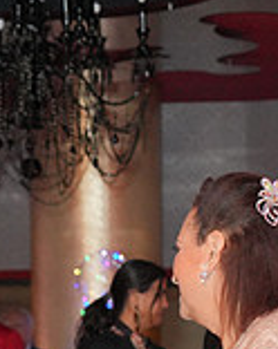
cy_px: 584
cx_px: -6
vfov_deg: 8.6
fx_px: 2241
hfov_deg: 7.1
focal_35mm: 217
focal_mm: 62
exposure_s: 1/200
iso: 4000
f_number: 4
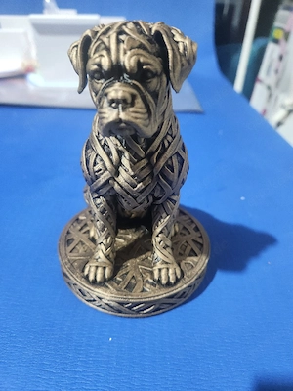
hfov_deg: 58.9
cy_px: 196
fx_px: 260
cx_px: 146
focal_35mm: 23
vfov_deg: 73.9
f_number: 1.8
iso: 640
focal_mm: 5.4
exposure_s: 1/25.1
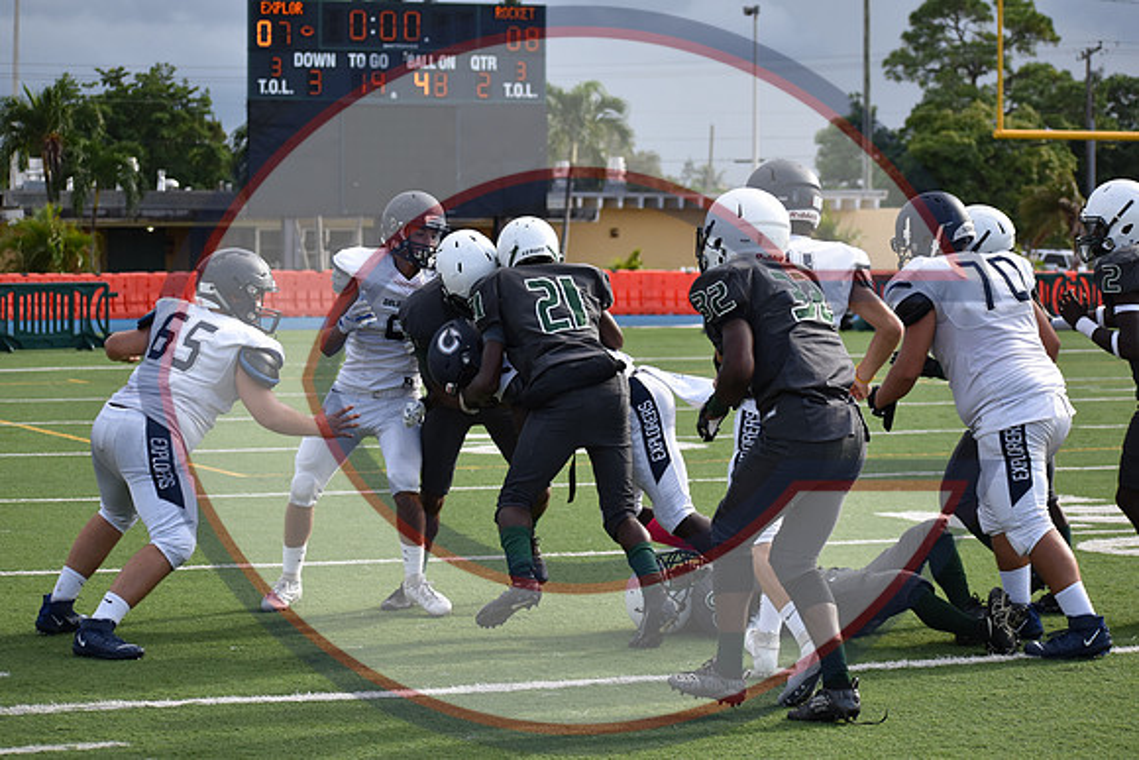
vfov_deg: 13.0
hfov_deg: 19.5
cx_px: 570
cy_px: 380
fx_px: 3323
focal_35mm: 105
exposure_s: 1/1250
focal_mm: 70
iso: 400
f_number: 4.5
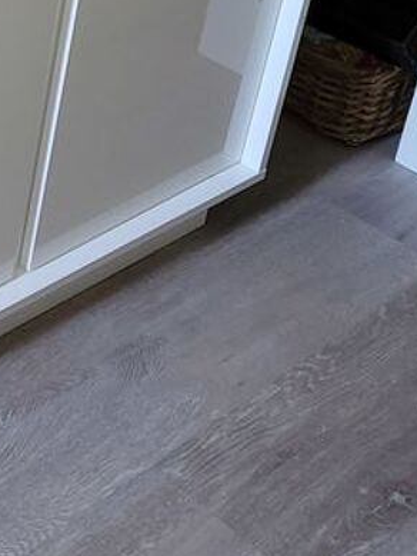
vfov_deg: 21.0
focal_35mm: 89
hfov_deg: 15.3
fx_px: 1429
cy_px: -39
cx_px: -221
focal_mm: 5.4
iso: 100
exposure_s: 1/24
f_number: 1.8
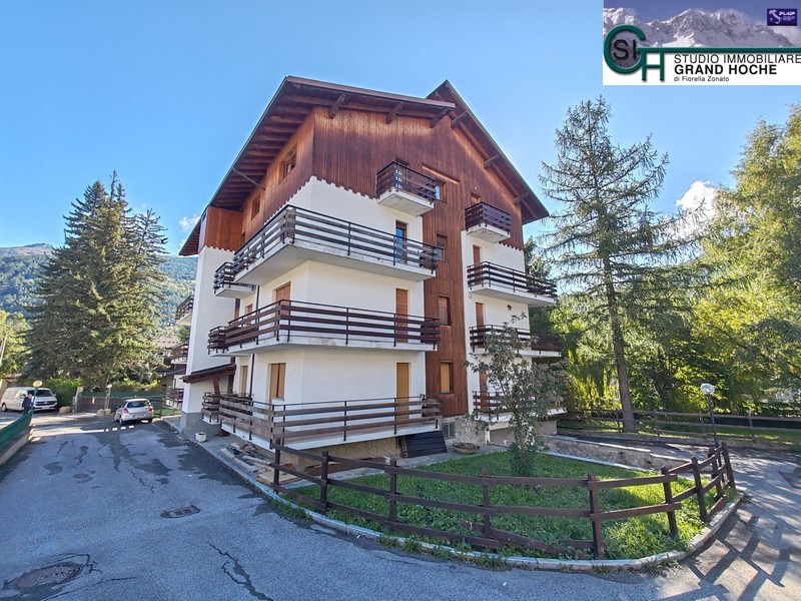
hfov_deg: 94.5
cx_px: 400
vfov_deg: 78.1
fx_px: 370
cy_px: 300
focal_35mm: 16
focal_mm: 1.96
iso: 50
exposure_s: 1/320
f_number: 2.2
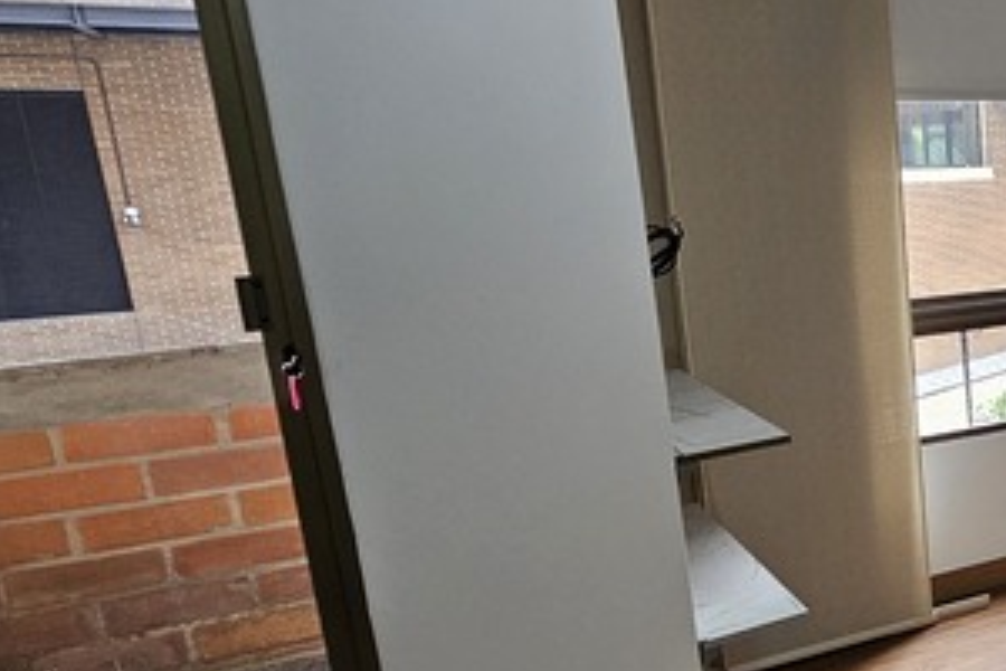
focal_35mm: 36
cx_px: 1170
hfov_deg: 40.0
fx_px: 1006
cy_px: 409
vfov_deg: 36.7
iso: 125
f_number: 2.2
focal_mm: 2.2
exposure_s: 1/60
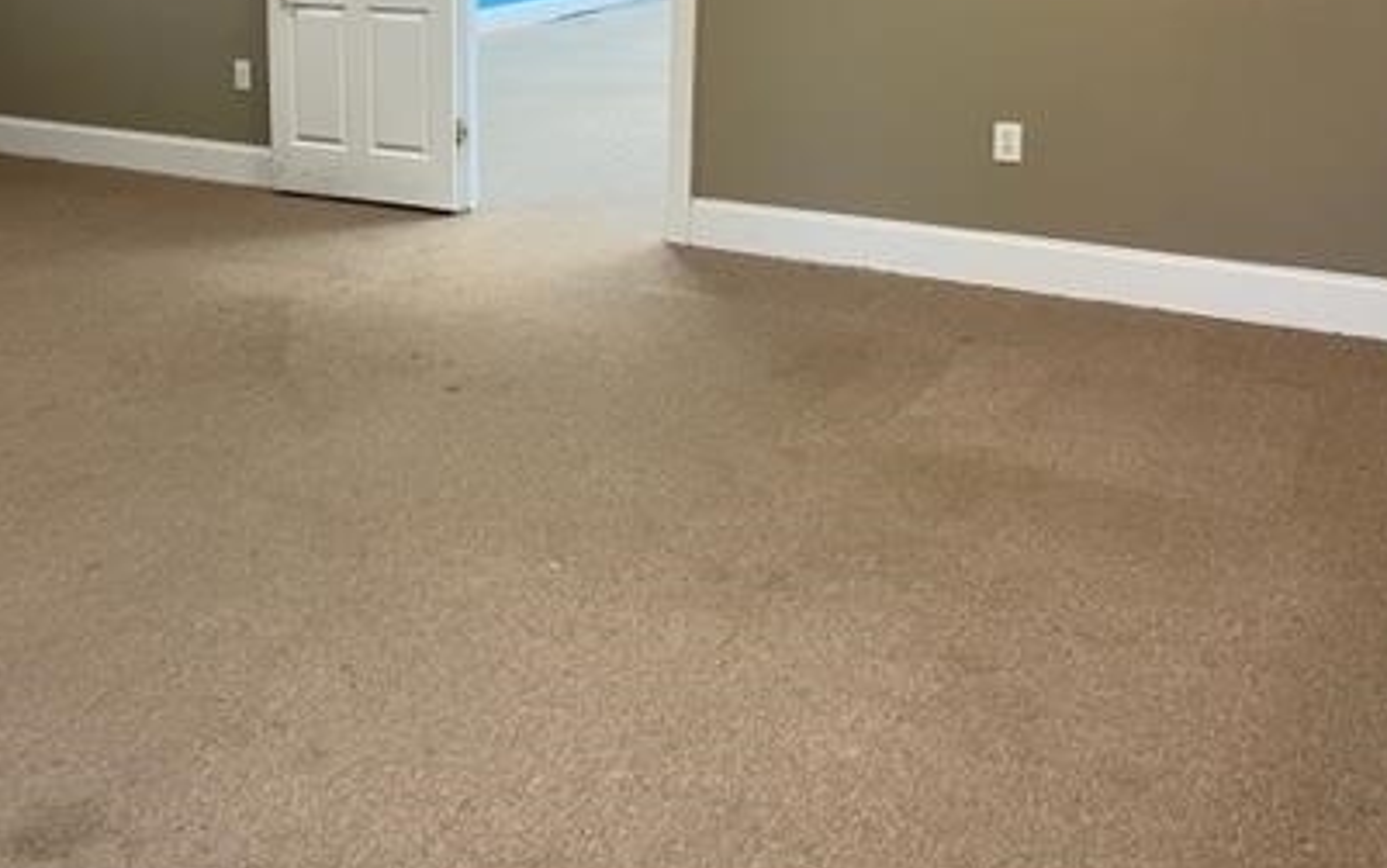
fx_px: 1664
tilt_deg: -9.9
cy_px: 111
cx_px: 384
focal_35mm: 44
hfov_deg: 44.1
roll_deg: +0.7
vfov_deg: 28.3
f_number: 1.5
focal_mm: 5.7
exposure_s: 1/60
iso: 80
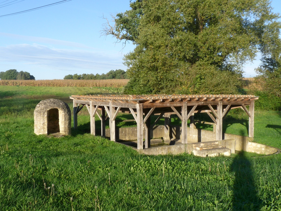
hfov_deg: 47.9
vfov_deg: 36.8
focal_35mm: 39
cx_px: 140
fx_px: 317
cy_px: 106
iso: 100
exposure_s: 1/200
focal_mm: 4.8
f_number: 5.6
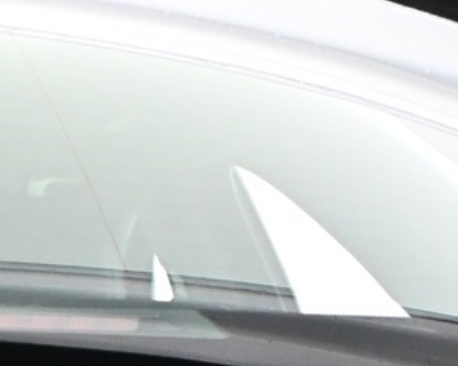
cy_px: 706
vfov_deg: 8.7
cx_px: -278
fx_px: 2289
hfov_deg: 10.9
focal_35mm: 169
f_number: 4
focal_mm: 22
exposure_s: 1/60
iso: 3200
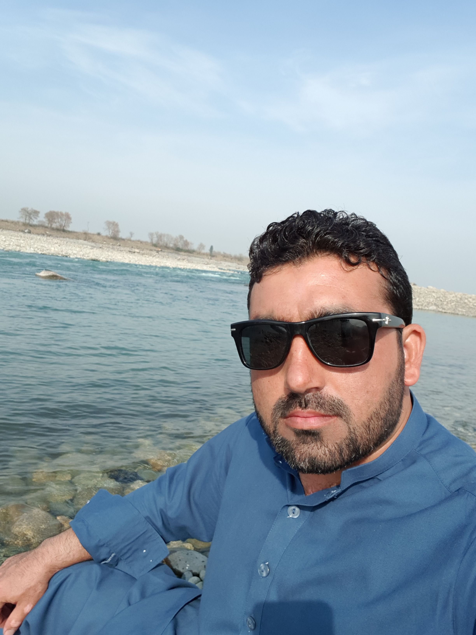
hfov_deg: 54.9
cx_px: 238
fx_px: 458
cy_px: 318
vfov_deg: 69.4
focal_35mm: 25
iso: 40
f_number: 1.7
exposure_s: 1/984
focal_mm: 2.95
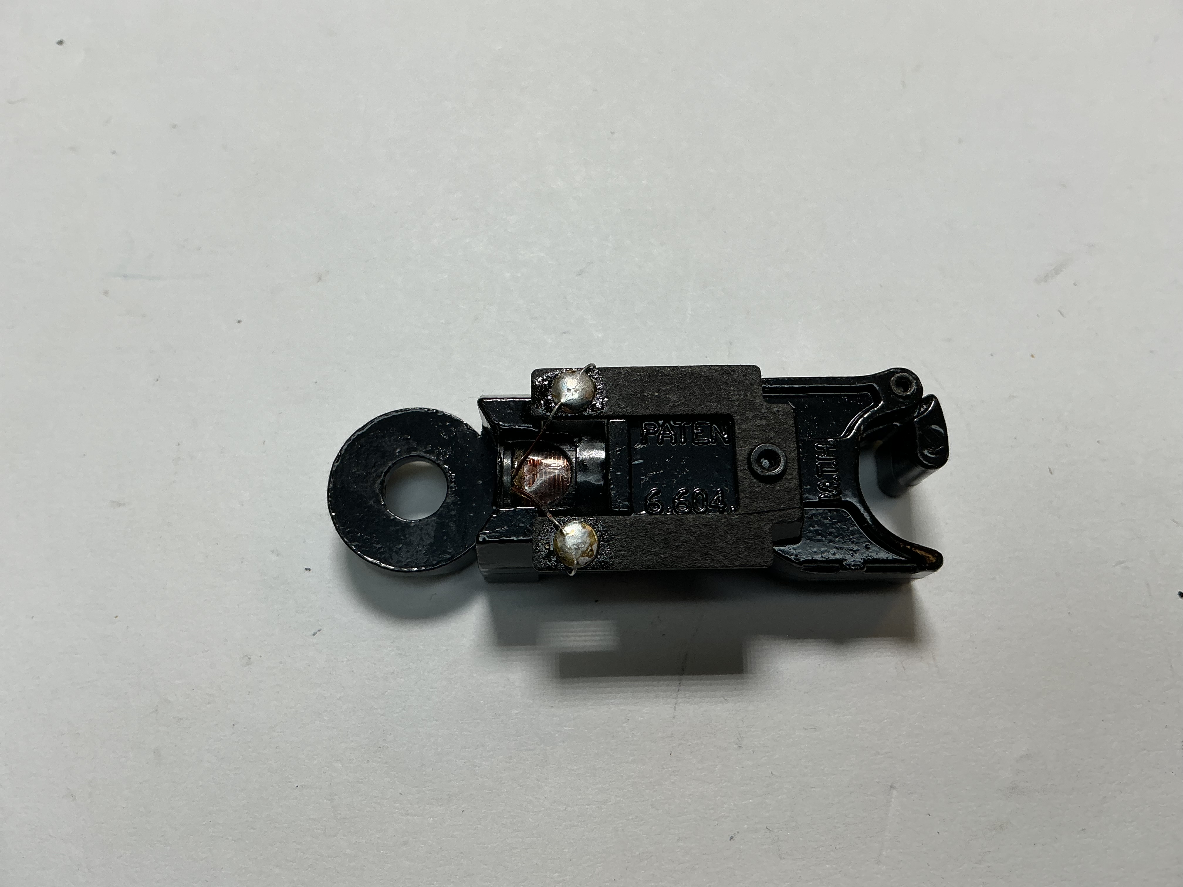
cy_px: 444
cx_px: 592
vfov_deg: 48.2
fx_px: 991
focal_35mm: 29
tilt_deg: -70.7
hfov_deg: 61.7
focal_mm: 3
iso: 20
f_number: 1.8
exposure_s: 1/184
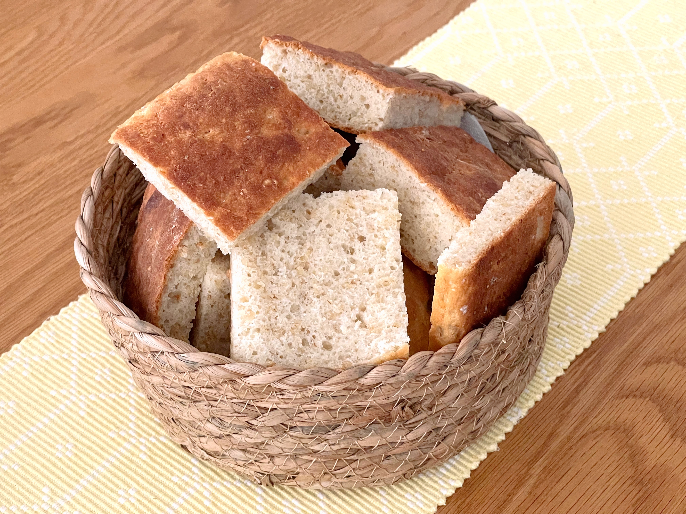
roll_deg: -0.1
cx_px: 343
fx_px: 1268
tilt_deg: -44.5
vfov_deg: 22.9
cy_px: 257
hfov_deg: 30.3
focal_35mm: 64
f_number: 2.2
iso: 500
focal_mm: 7.5
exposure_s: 1/60
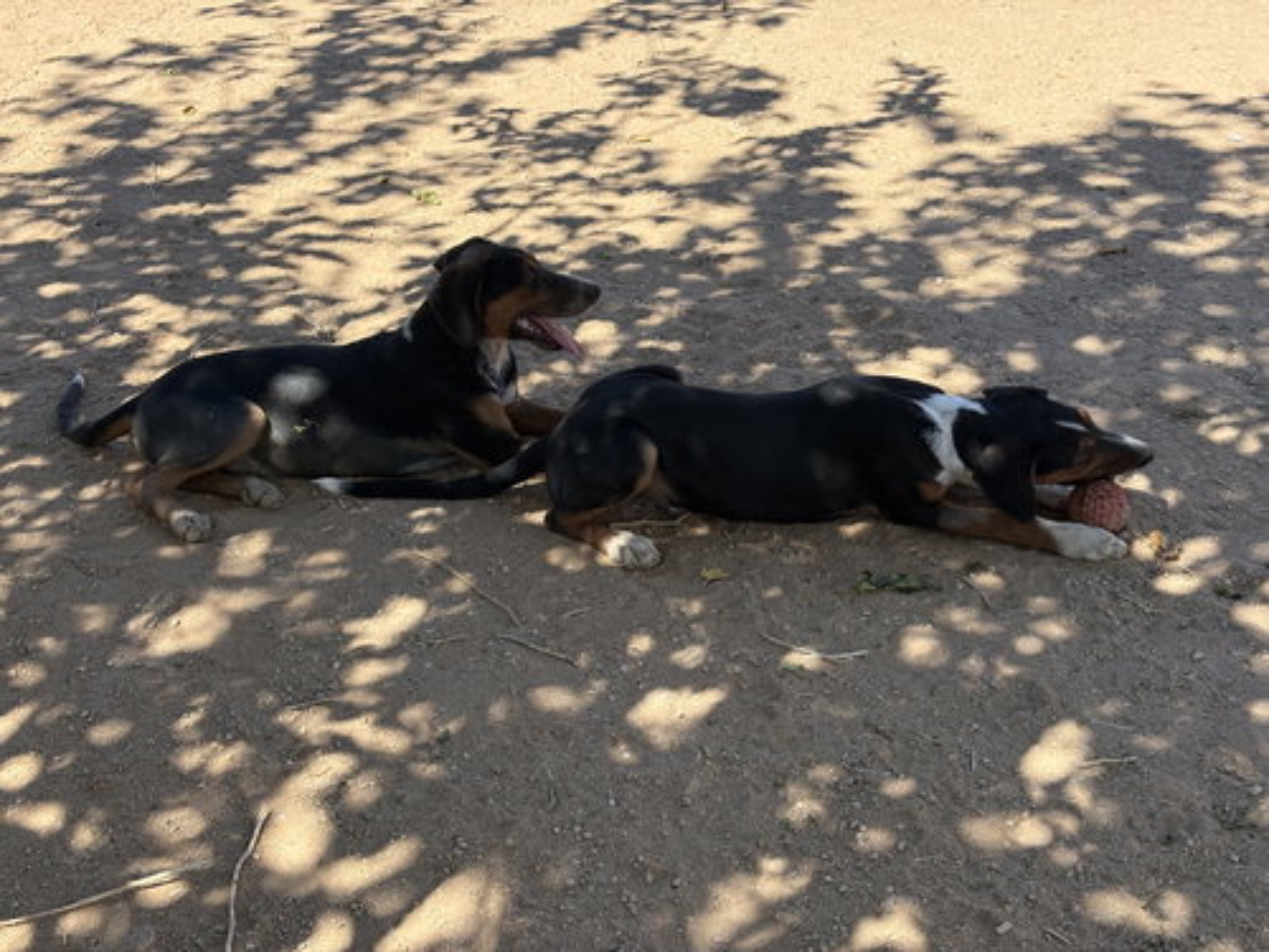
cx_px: 634
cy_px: 476
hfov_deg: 36.8
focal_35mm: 52
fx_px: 1906
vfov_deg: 28.0
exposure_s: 1/1287
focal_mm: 5.96
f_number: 1.6
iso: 50
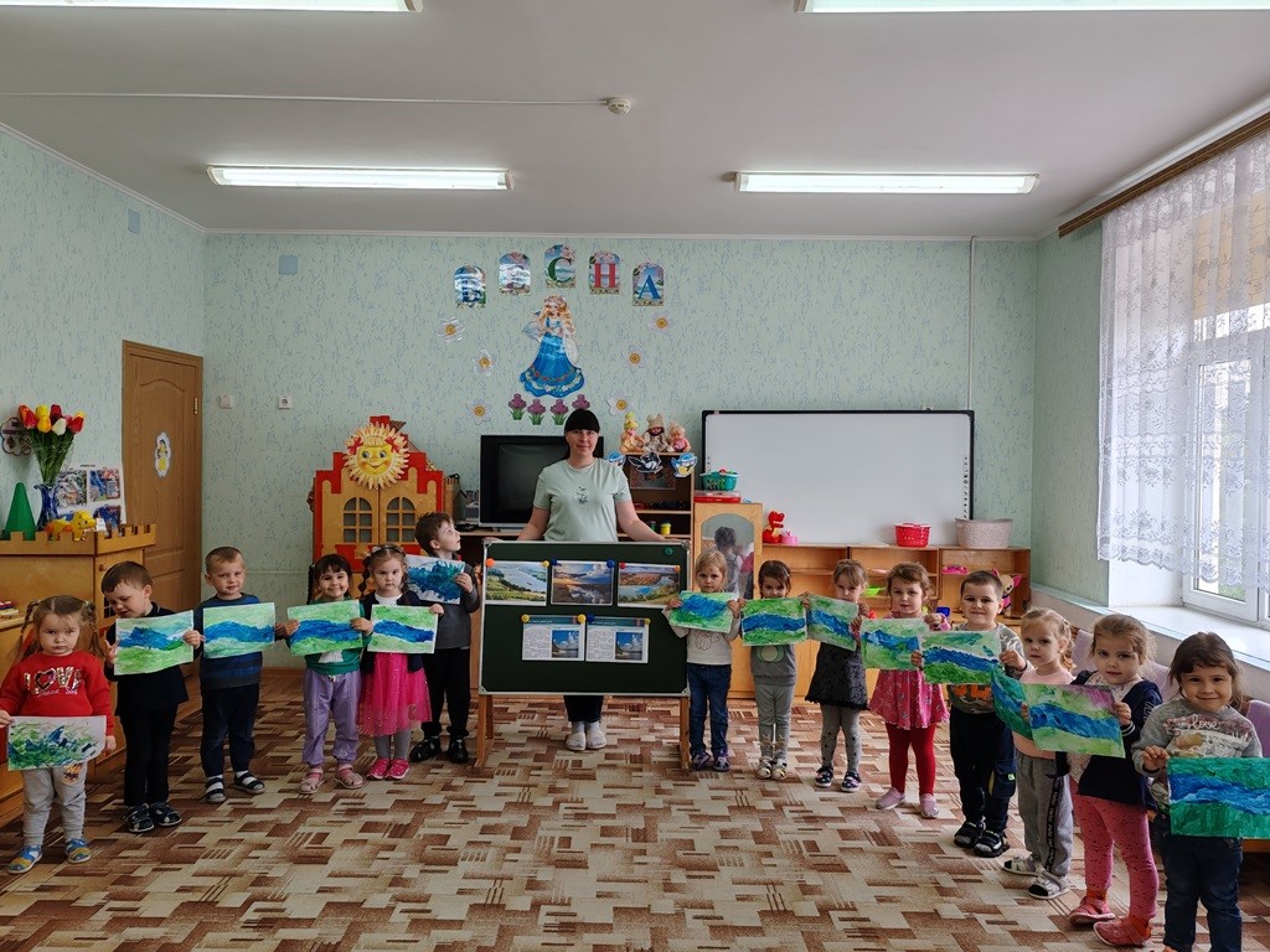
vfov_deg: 51.4
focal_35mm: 27
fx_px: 991
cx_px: 635
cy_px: 476
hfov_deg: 65.3
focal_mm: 6.12
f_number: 1.9
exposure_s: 1/100
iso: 64
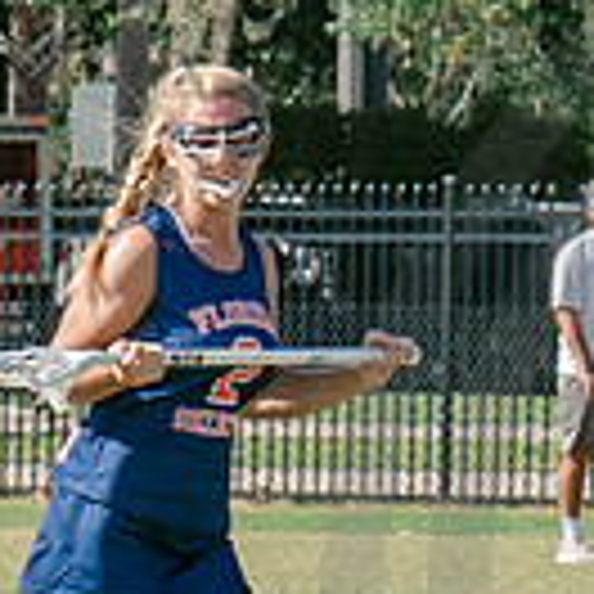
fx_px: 16114
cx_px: 1580
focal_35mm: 830
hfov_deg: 2.1
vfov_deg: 2.1
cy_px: 743
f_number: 5.6
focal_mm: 70
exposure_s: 1/1000
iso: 250
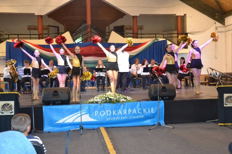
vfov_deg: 31.9
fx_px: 271
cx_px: 116
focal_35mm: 42
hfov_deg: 46.4
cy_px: 77
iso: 1800
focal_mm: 28
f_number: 4
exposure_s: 1/60
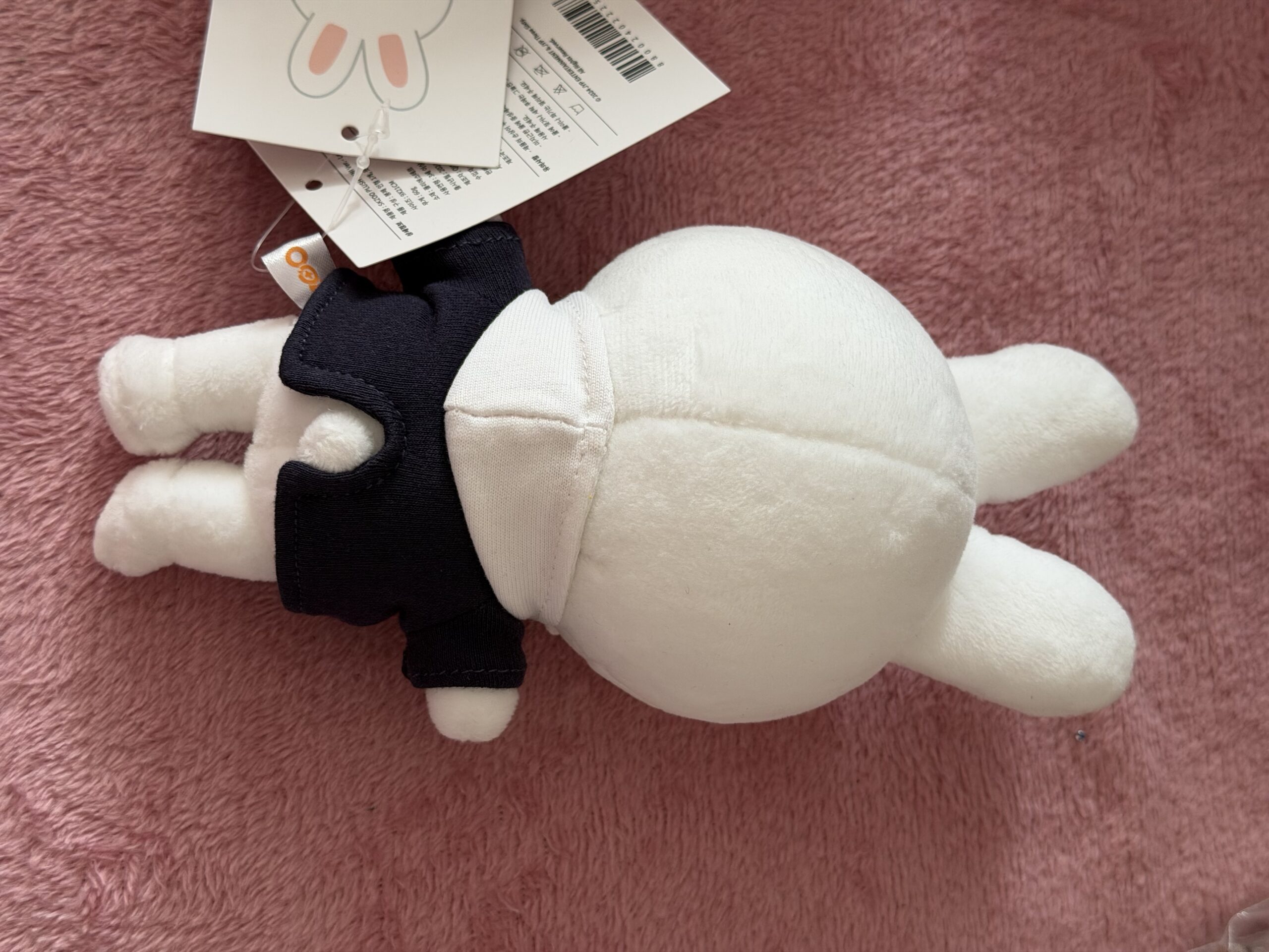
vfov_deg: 30.3
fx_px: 1760
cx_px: 634
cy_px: 476
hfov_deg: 39.7
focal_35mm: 48
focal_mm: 6.76
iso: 100
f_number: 1.78
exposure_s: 1/65
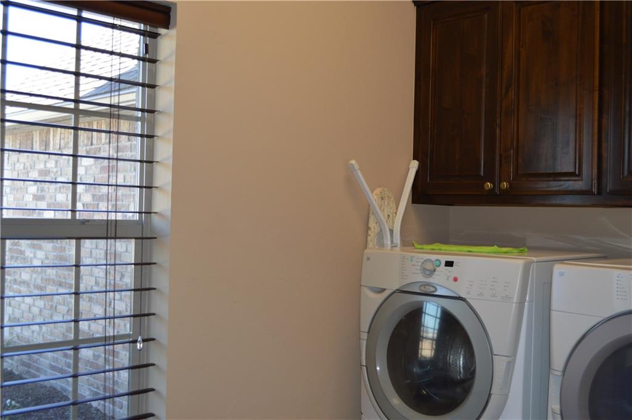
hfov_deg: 49.6
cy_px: 210
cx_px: 316
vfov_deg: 34.1
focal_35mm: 39
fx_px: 684
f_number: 4.2
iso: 400
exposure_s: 1/100
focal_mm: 26
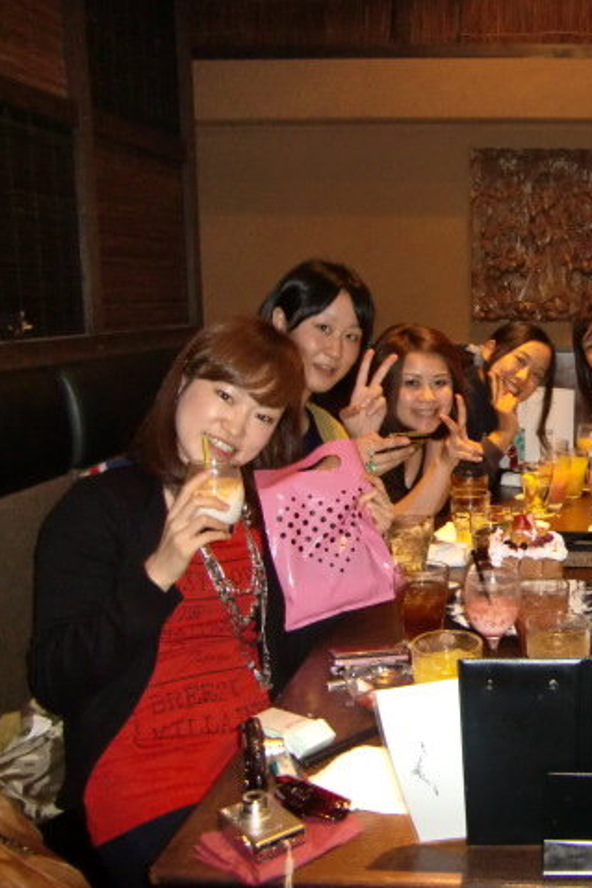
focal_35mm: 39
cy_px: 444
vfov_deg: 49.5
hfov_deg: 31.7
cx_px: 588
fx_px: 961
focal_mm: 4.9
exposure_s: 1/20
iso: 400
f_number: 2.6
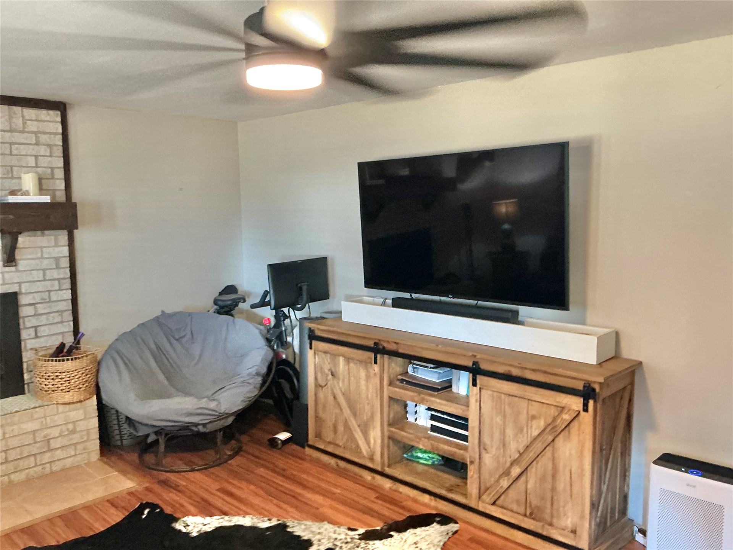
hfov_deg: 61.7
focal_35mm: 29
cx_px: 366
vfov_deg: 48.2
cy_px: 275
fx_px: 614
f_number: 1.8
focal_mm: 3
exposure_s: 1/40
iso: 320
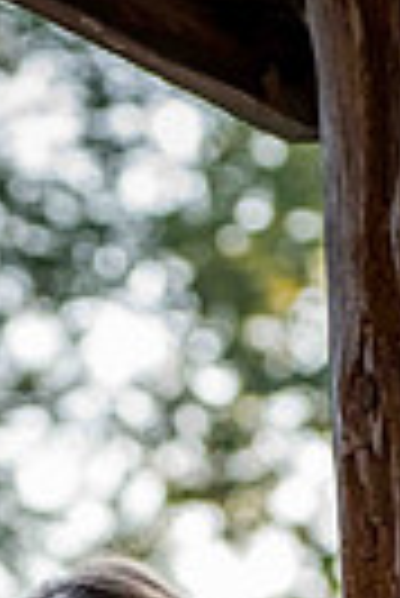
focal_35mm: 290
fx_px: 4820
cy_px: 926
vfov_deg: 7.0
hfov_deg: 4.8
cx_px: 157
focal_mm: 86
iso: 1600
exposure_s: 1/1250
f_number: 4
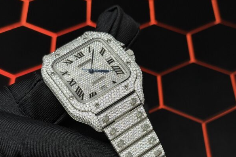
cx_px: 118
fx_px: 439
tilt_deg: -49.0
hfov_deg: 30.1
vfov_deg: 20.1
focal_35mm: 67
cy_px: 121
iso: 100
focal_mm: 6.76
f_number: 1.78
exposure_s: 1/60
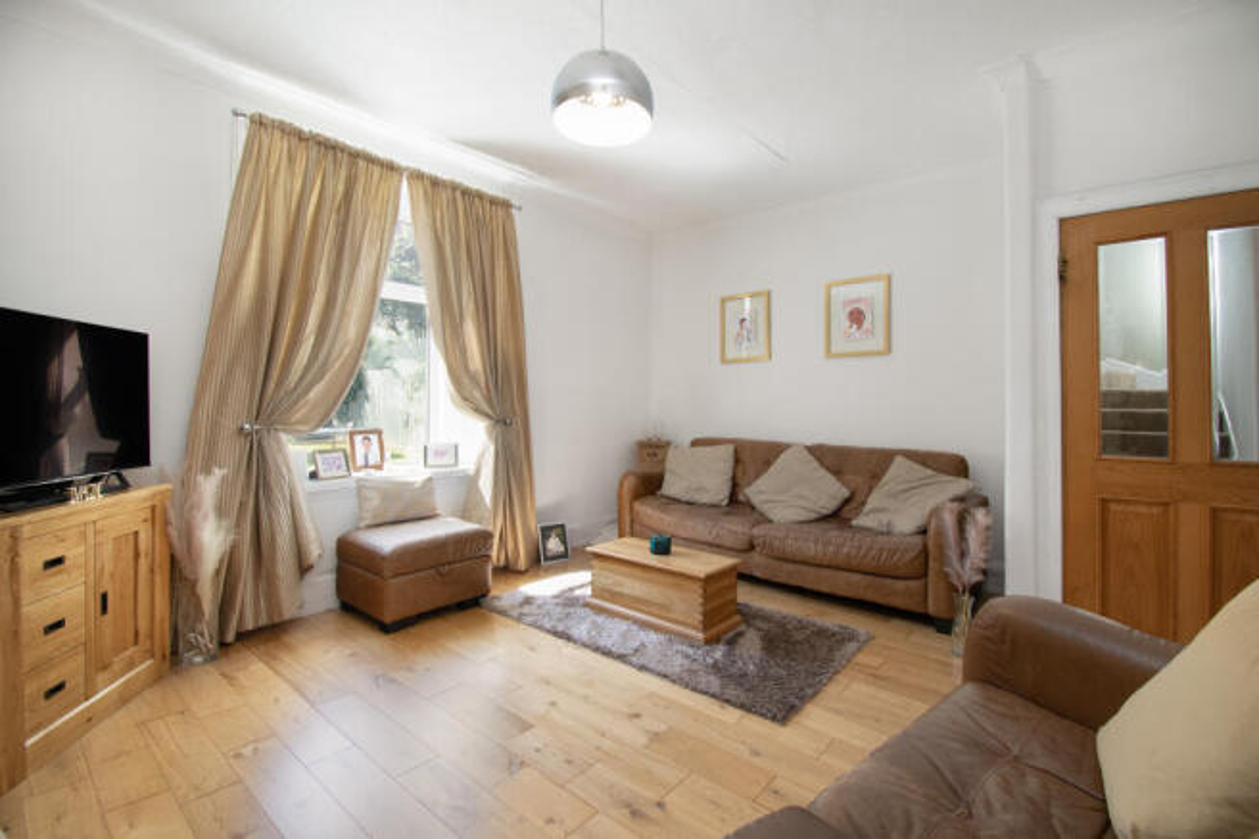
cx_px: 630
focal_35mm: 15
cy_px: 420
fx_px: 524
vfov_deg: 77.3
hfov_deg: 100.4
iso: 250
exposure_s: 1/3
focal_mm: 10
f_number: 8
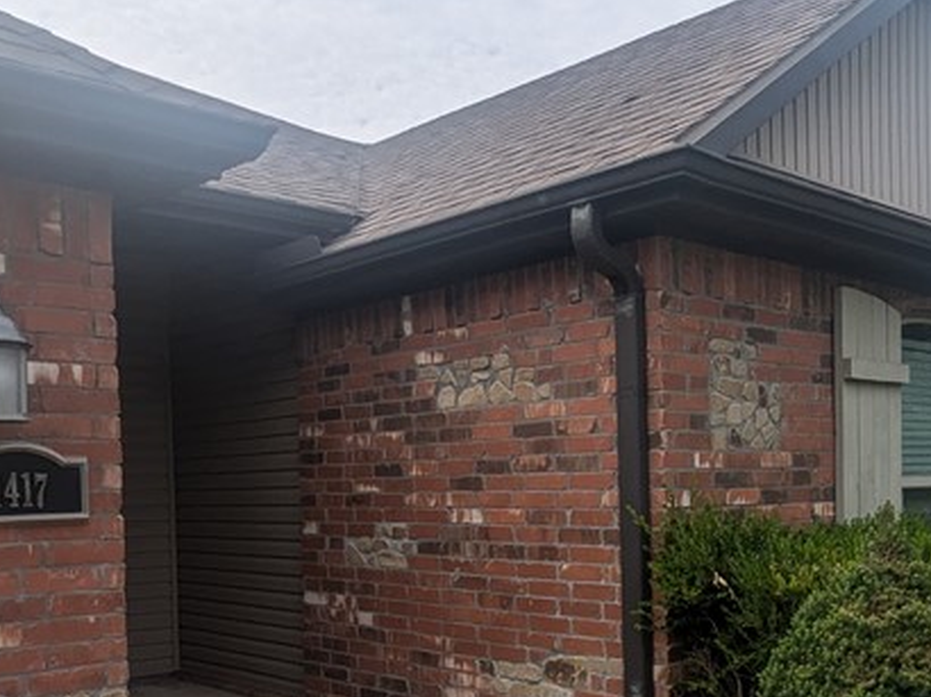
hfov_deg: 46.8
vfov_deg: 35.1
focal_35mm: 40
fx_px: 1075
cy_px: 527
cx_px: 472
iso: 47
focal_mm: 2.35
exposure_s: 1/2915
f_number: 2.2
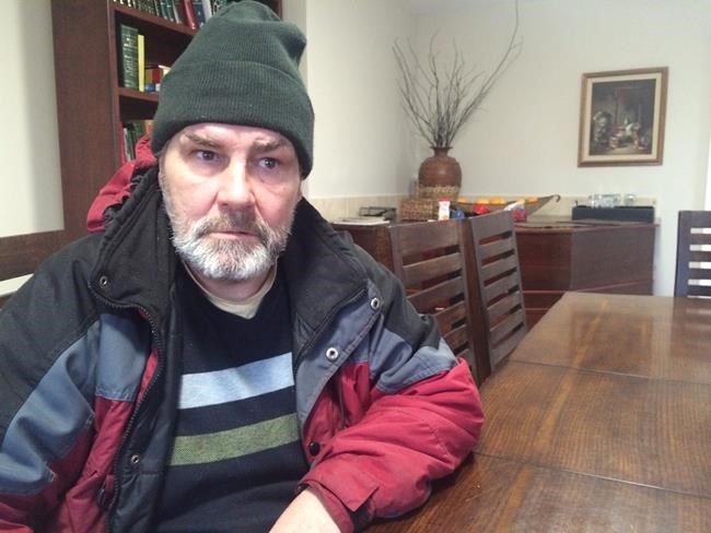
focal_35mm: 29
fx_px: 596
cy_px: 266
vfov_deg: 48.3
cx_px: 356
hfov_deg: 61.6
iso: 320
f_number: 2.2
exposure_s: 1/20
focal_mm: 4.15
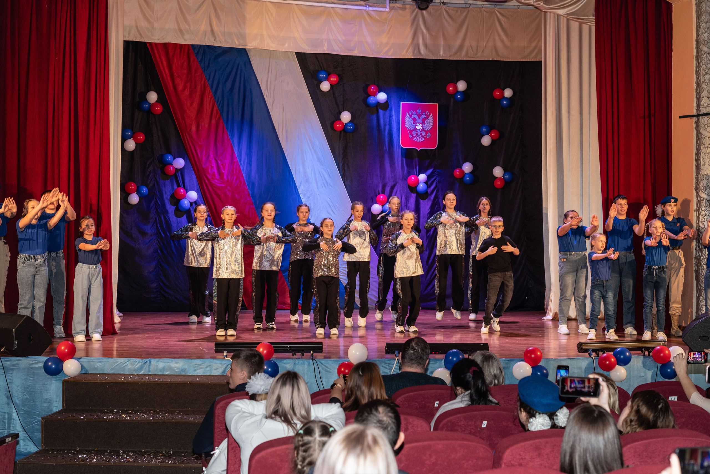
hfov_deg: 39.6
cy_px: 237
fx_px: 986
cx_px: 355
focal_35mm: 50
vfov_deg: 27.0
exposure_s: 1/200
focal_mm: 50
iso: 800
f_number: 5.6
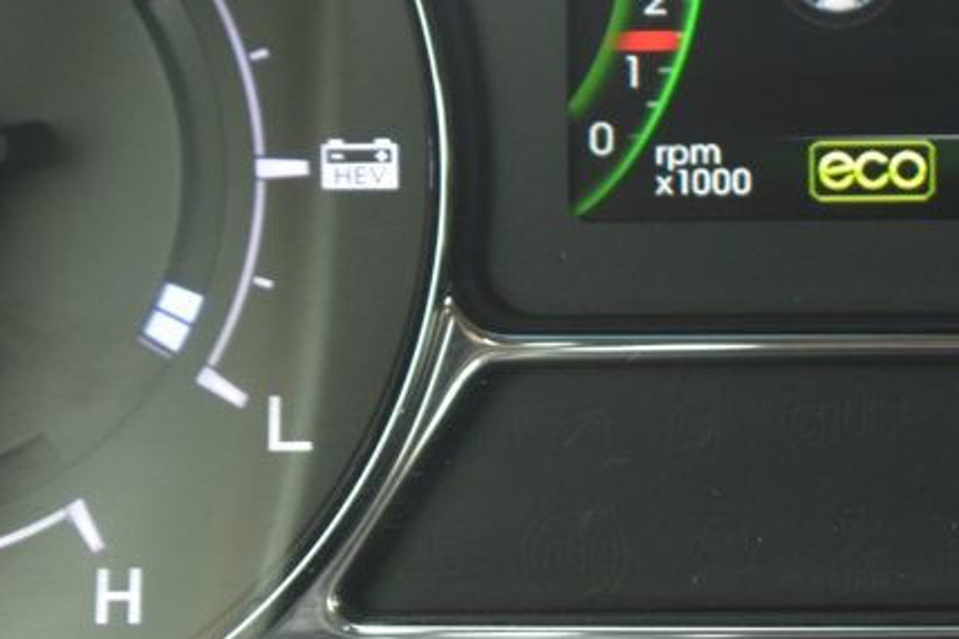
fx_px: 5251
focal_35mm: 197
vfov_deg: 6.9
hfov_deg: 10.3
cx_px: 1013
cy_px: -7
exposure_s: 1/20
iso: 400
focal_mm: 55
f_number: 6.3
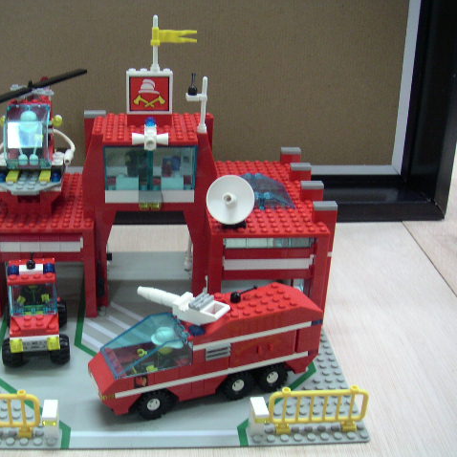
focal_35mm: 45
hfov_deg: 37.3
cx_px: 166
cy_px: 228
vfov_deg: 37.6
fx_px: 672
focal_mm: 6
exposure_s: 1/10
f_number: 2.8
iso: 100
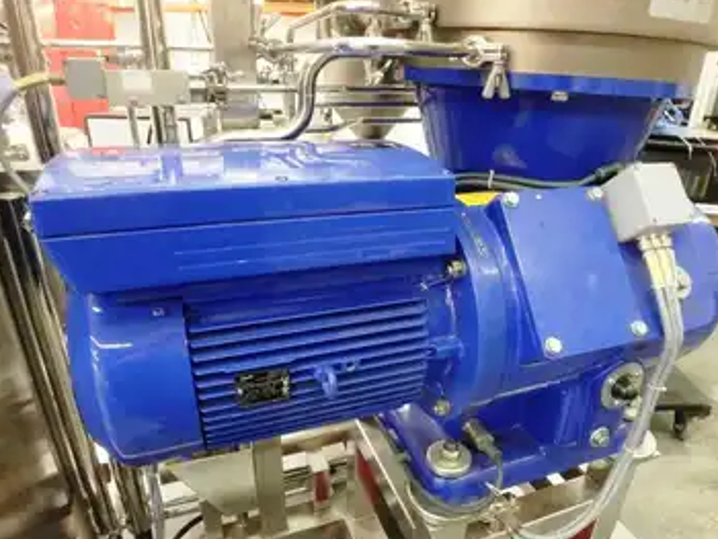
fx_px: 498
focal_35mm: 24
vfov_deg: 56.7
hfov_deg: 71.4
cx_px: 388
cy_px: 303
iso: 800
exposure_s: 1/10
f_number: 3.5
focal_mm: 3.7
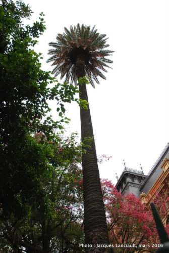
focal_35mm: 33
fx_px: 232
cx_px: 84
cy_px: 126
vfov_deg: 57.2
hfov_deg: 40.1
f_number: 6.3
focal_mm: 22
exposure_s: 1/160
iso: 100
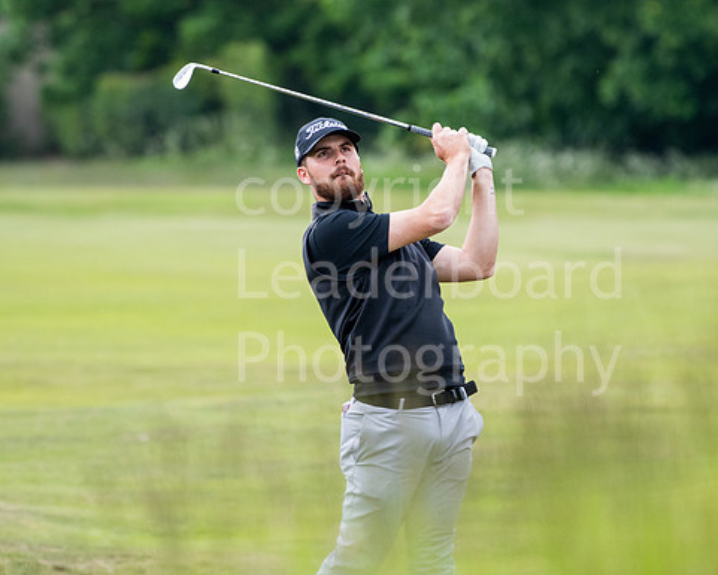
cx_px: 431
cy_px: 288
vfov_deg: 2.5
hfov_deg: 3.2
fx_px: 12986
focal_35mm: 611
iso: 1600
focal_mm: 360
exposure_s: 1/1250
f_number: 5.6
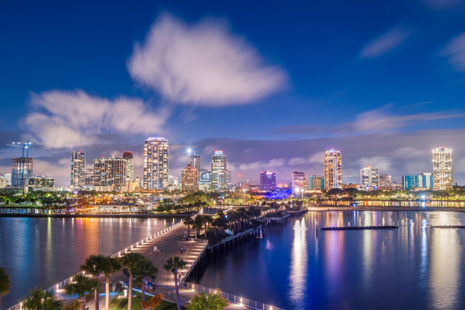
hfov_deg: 54.4
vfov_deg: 37.9
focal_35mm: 35
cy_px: 155
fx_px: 452
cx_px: 232
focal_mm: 35
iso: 160
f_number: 8
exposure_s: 30
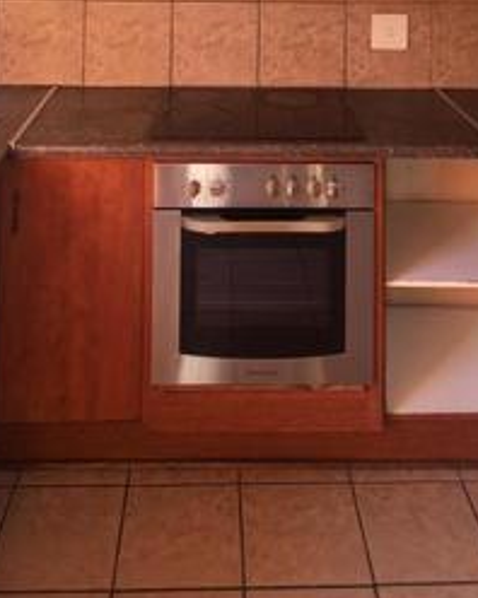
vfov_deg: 35.3
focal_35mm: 41
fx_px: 726
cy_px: -121
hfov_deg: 36.4
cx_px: 229
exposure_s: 1/100
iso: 100
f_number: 2.2
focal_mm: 1.76
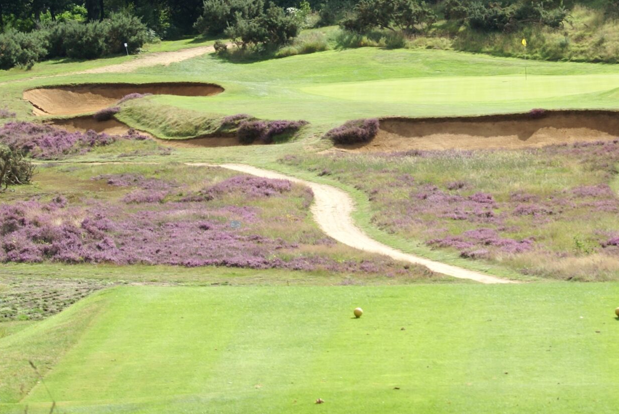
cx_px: 385
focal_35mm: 232
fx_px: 3995
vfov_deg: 5.9
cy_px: 132
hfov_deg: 8.9
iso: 100
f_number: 6.3
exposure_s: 1/160
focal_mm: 75
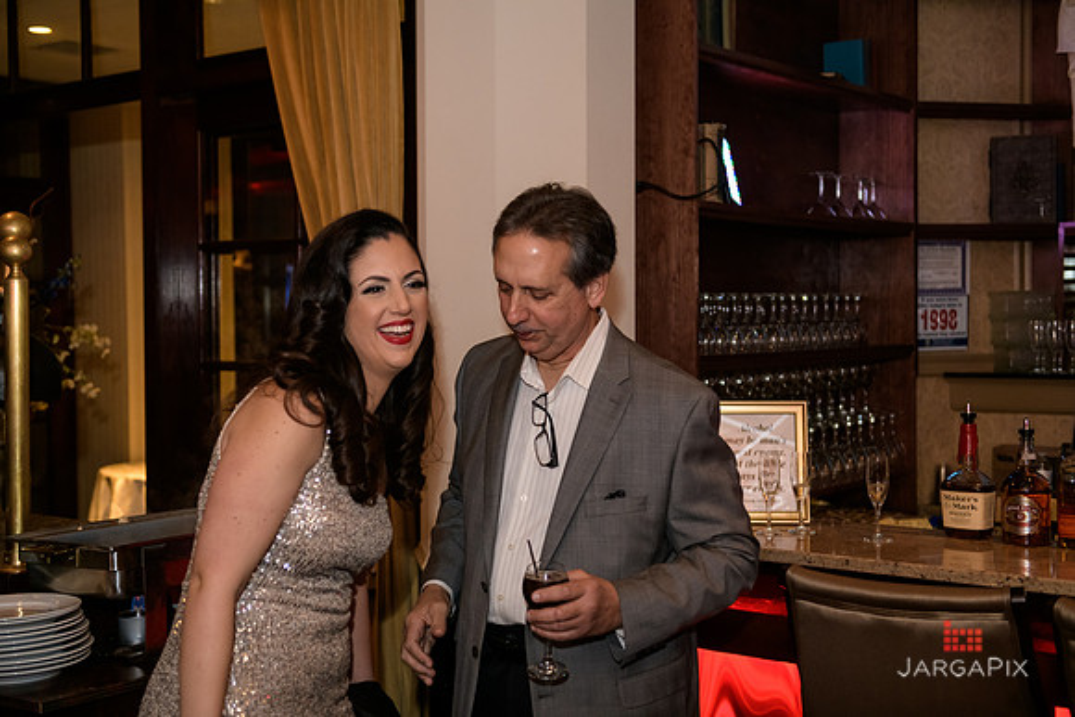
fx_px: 1434
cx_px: 538
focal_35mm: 48
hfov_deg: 41.1
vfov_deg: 28.1
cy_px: 358
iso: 1600
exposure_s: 1/125
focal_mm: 48
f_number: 3.2
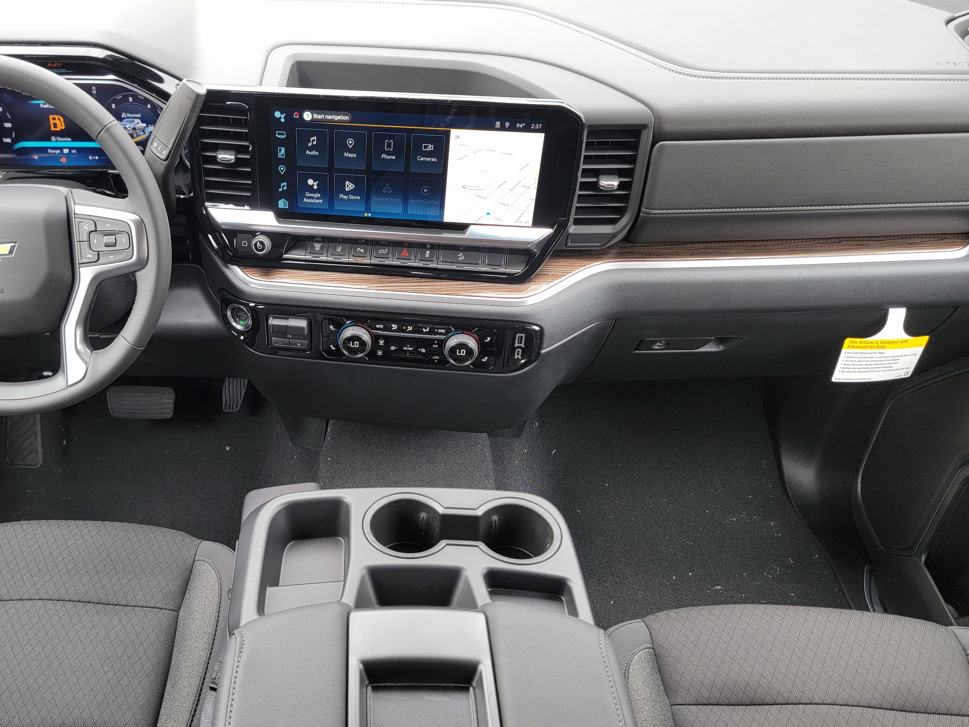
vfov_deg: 42.8
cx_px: 333
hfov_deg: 54.4
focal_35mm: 33
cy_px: 431
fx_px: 924
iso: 64
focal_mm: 6.7
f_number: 1.8
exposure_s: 1/120
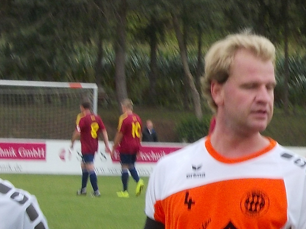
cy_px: 140
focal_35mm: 247
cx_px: 419
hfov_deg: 7.9
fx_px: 2183
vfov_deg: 6.0
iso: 80
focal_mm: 10
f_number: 4.3
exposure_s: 1/80
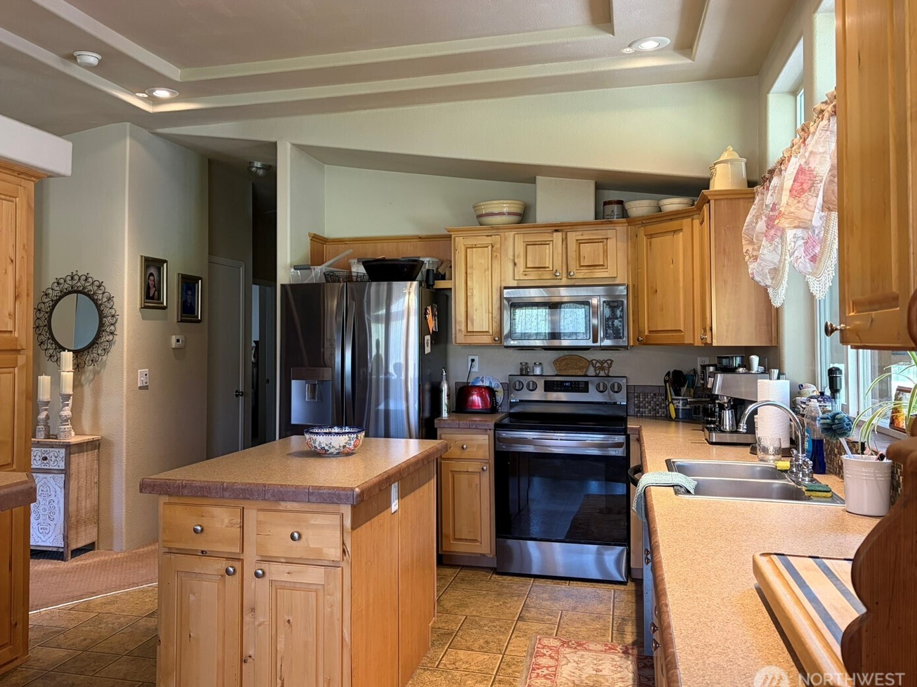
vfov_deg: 46.7
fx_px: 795
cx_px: 396
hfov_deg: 59.7
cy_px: 314
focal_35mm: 30
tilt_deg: +2.3
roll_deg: +0.9
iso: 160
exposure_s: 1/60
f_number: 1.6
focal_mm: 5.96
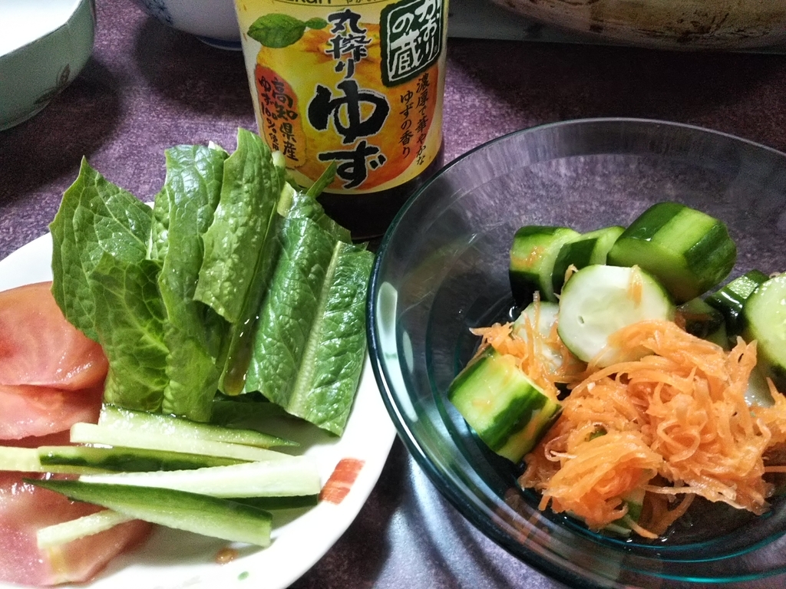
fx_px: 681
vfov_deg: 46.8
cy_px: 294
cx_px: 393
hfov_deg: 60.0
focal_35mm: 30
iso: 250
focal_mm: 4
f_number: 2.2
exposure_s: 1/30
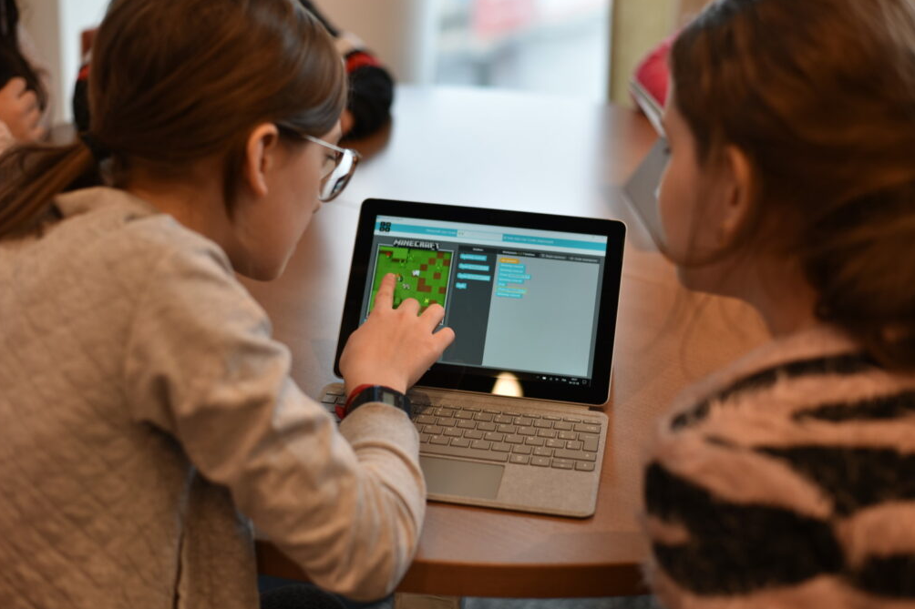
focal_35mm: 51
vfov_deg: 26.5
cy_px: 307
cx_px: 458
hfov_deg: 38.9
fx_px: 1296
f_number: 2.5
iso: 100
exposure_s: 1/50
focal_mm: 50
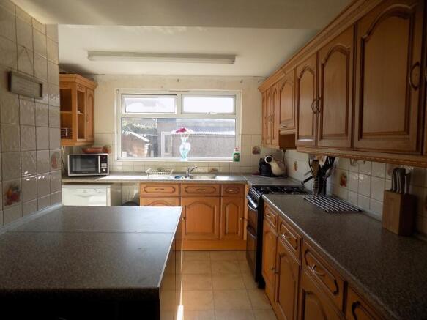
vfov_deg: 58.9
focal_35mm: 23
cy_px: 160
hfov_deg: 73.9
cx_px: 214
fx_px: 284
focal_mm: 4
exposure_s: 1/125
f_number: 3.1
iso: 80
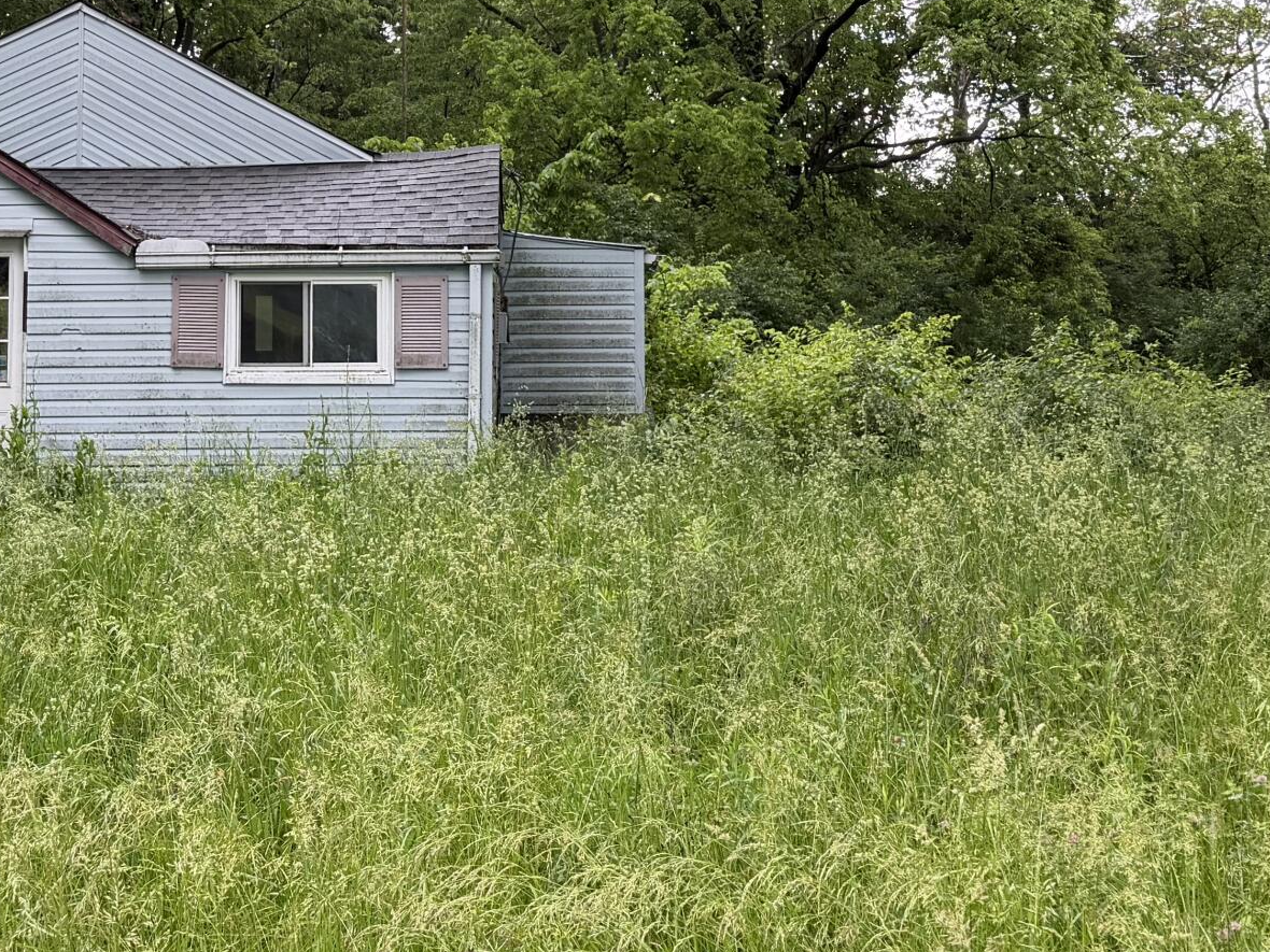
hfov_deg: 31.2
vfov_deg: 23.6
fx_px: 2238
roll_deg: -0.2
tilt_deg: +4.4
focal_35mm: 61
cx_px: 345
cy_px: 161
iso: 80
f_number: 1.78
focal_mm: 6.76
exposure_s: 1/170
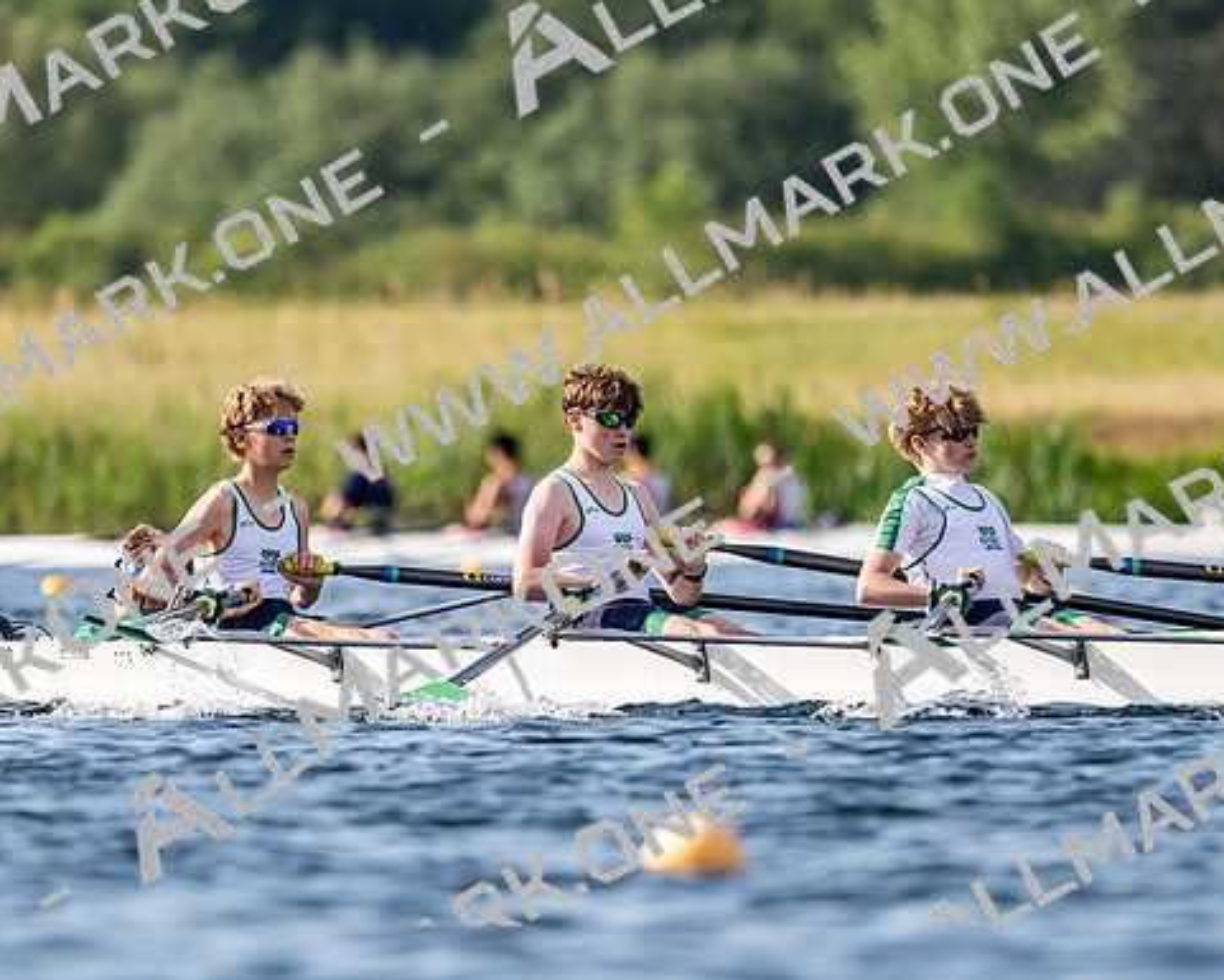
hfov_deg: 2.8
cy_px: 490
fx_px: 24638
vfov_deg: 2.3
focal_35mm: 680
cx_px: 649
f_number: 4.5
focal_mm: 400
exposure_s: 1/2500
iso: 360
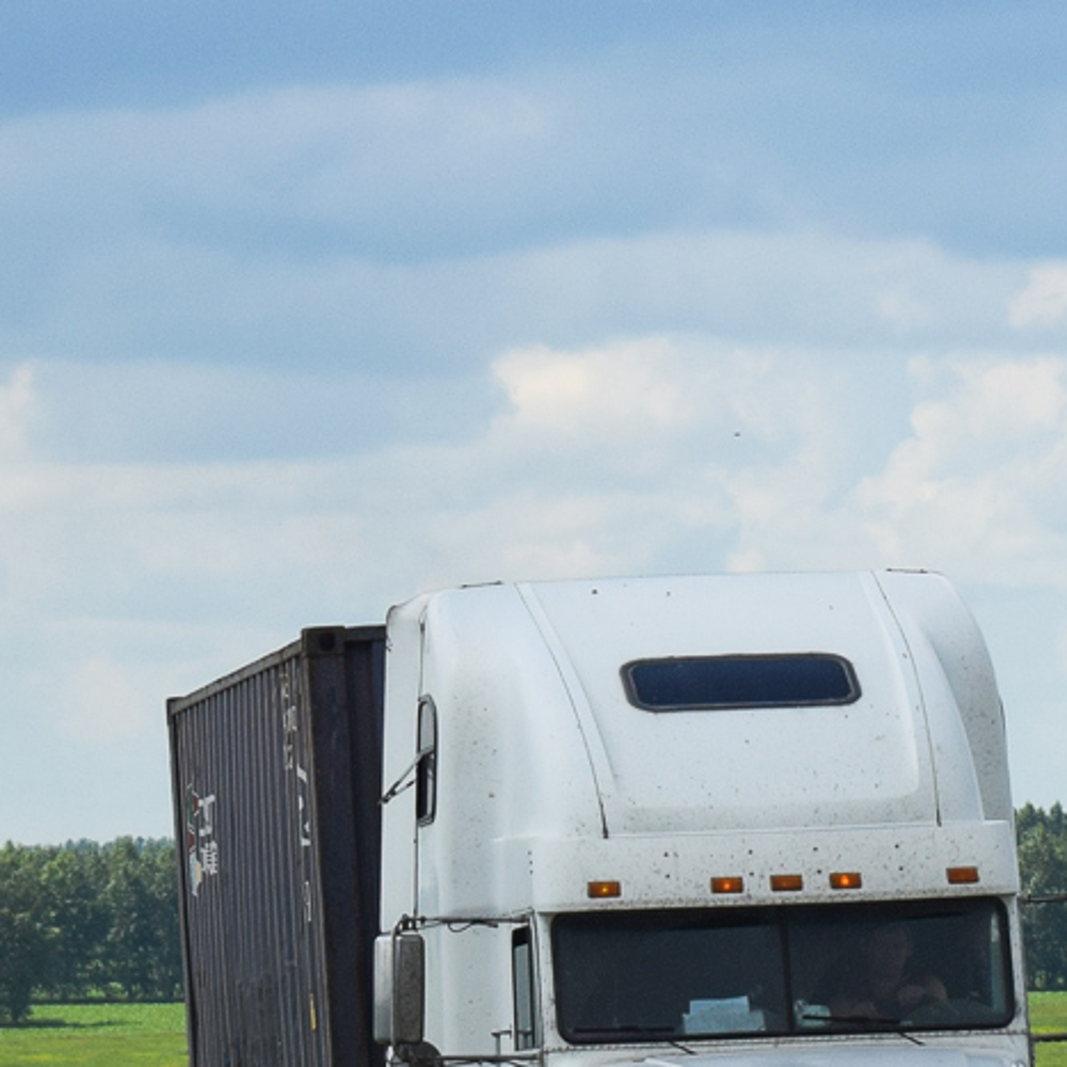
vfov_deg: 9.7
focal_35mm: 180
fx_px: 6280
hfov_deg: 9.7
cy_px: 868
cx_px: 813
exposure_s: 1/500
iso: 200
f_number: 11
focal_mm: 55
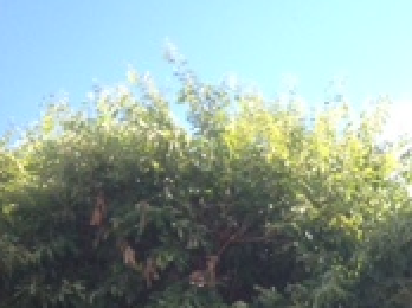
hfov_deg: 13.6
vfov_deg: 11.0
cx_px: 755
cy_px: 471
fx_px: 1533
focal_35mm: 129
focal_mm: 4.28
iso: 50
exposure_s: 1/468
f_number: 2.4
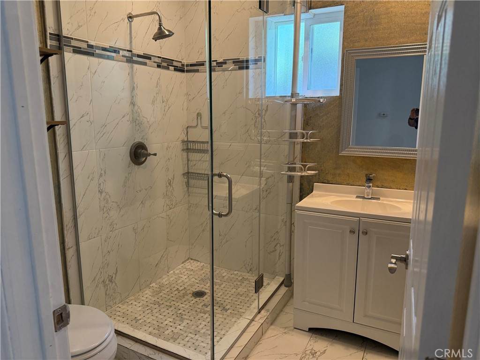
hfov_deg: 71.6
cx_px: 240
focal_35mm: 24
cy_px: 180
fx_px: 333
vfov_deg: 56.8
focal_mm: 6.76
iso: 250
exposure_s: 1/120
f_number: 1.78
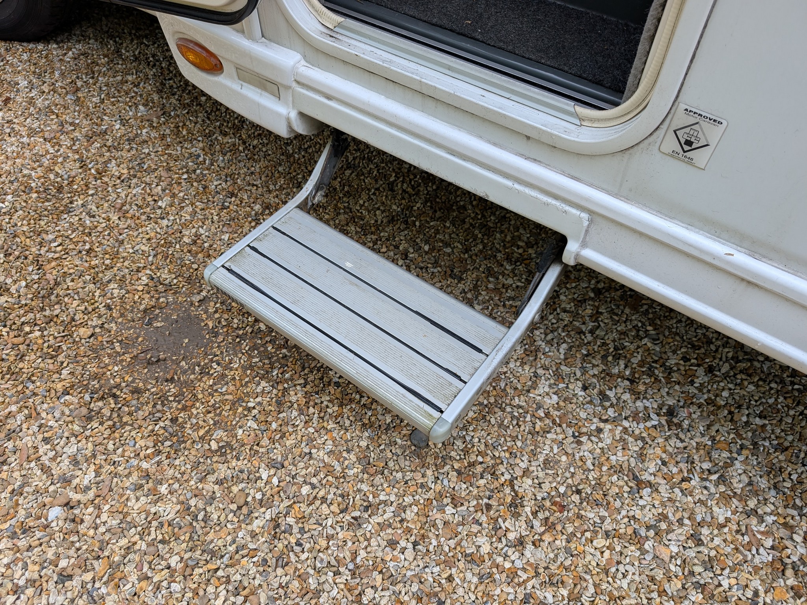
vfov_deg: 56.8
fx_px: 560
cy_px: 302
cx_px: 404
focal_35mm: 24
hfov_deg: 71.6
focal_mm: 6.9
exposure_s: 1/317
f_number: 1.68
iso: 17
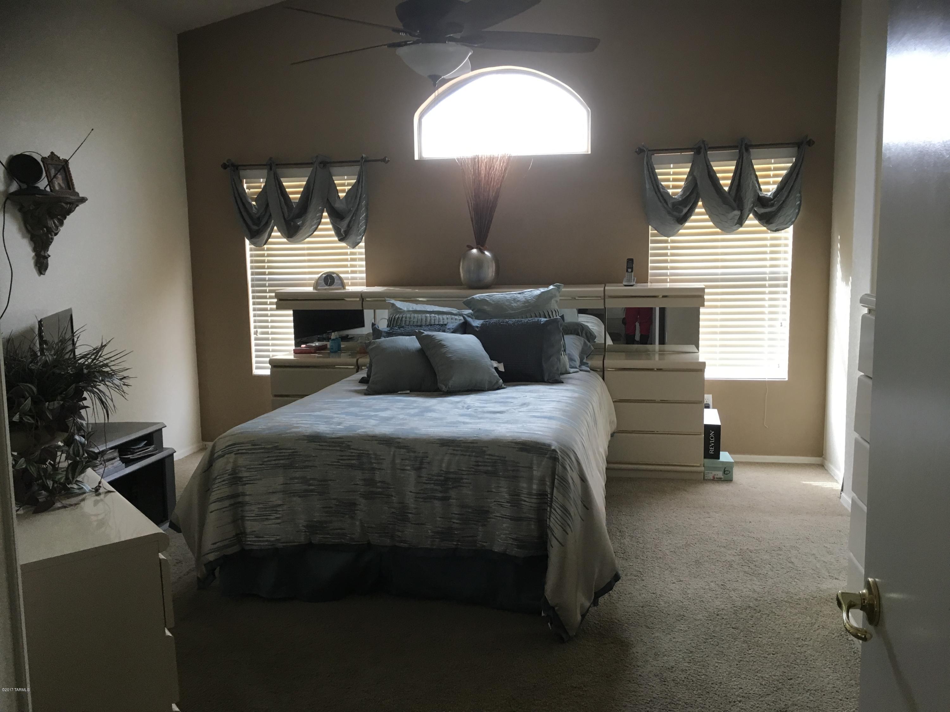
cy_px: 356
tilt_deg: -6.3
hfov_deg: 61.7
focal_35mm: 29
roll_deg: +1.5
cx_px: 475
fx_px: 796
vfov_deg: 48.2
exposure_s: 1/30
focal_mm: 4.15
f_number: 2.2
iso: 40
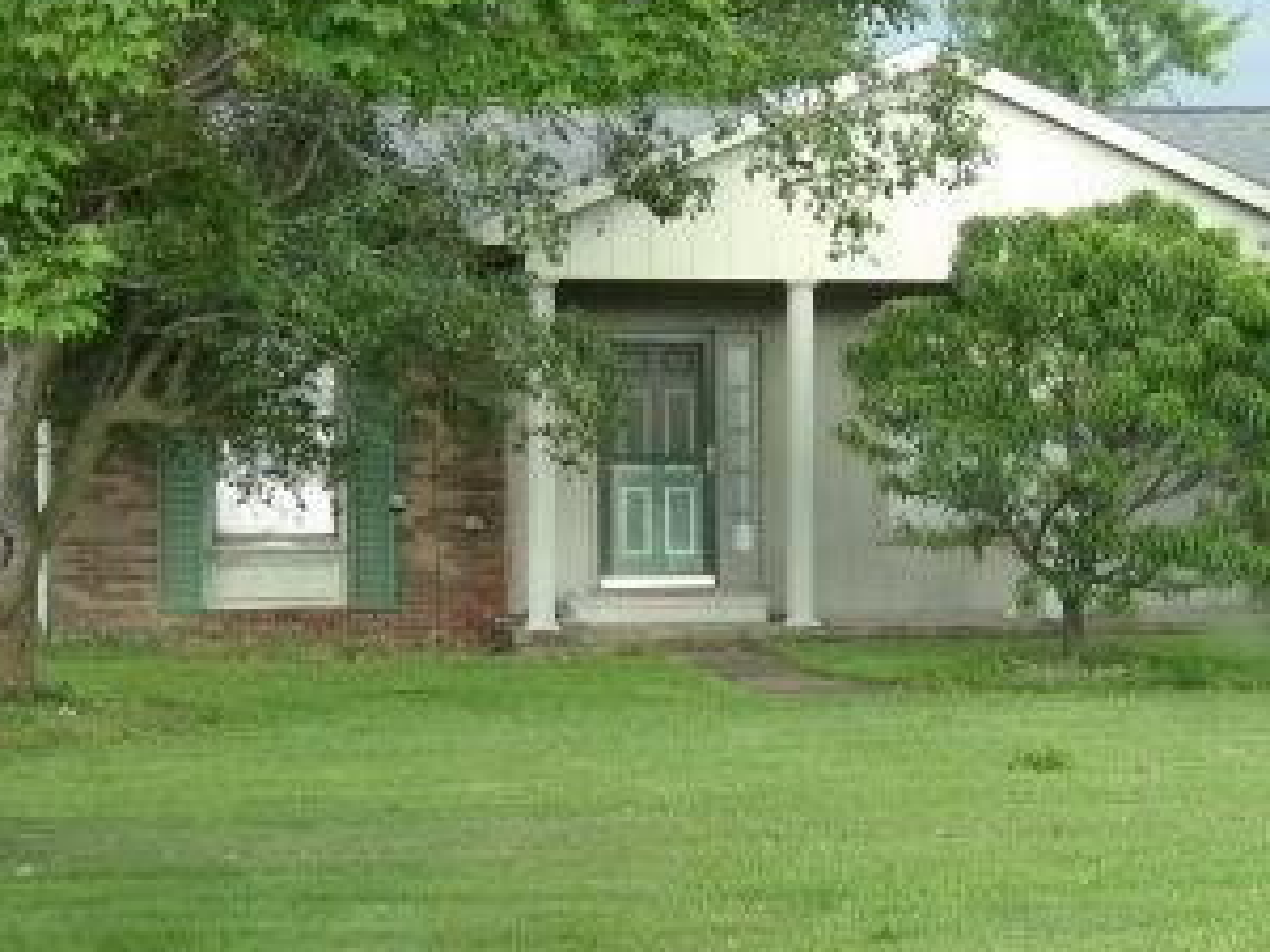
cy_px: 410
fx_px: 3595
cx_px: 936
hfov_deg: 19.9
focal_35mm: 98
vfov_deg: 15.1
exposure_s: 1/42
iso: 100
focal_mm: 8.2
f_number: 3.8
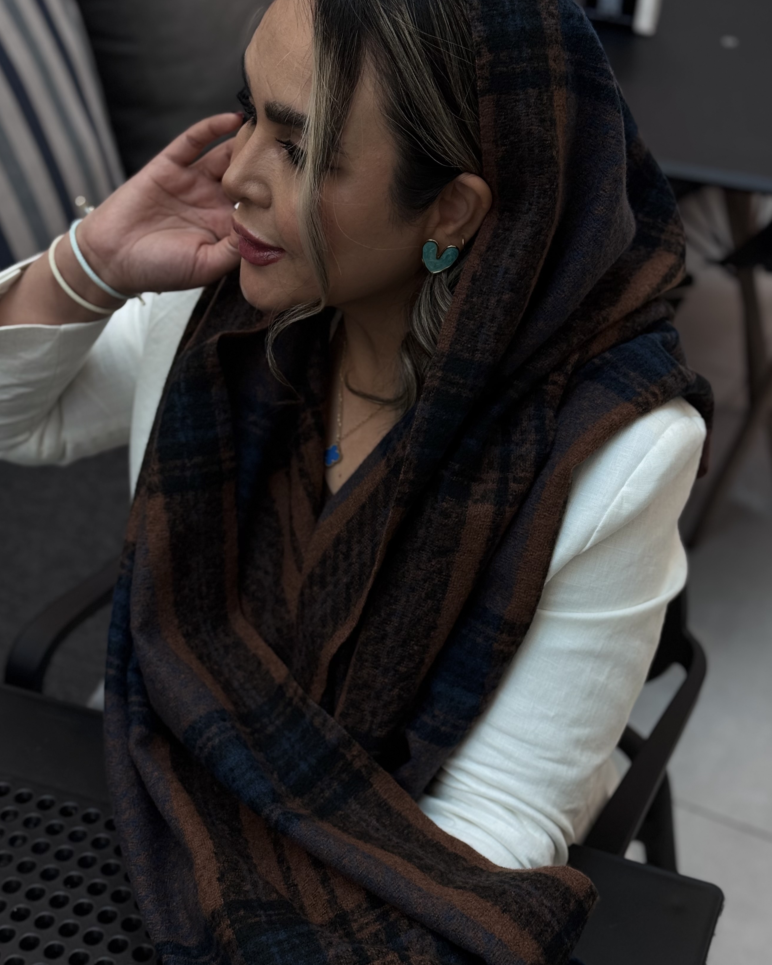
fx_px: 1656
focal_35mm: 58
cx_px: 361
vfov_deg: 32.5
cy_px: 496
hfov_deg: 26.2
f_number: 1.78
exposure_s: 1/105
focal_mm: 6.76
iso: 100
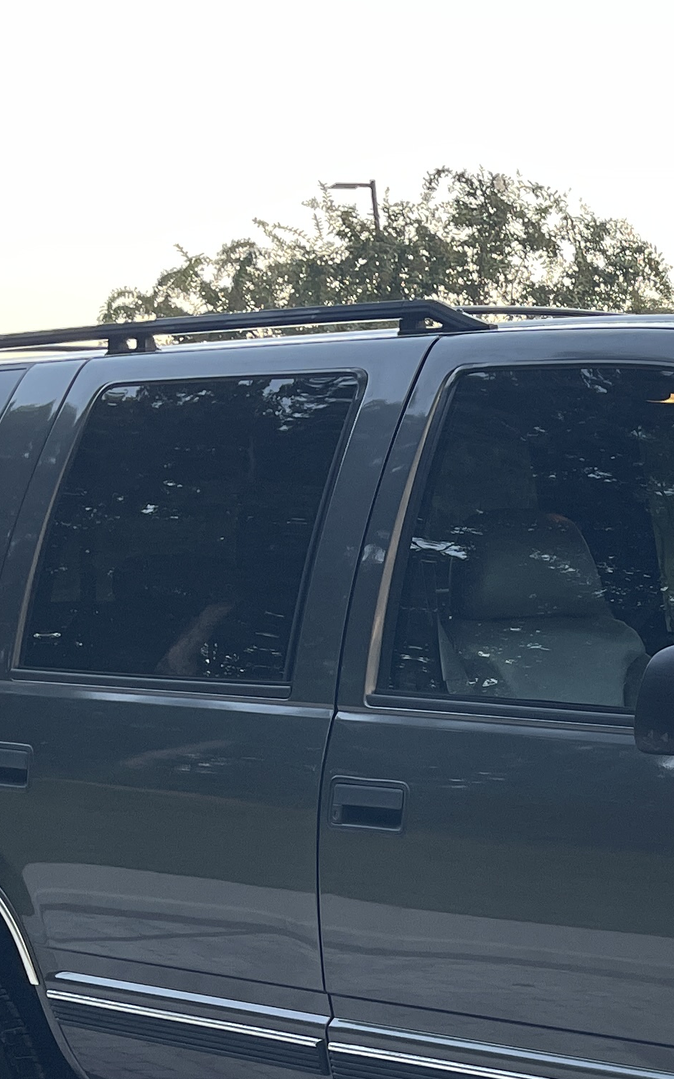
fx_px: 2174
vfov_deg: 27.0
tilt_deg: -11.9
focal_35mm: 74
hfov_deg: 16.4
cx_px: 935
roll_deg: +2.3
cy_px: 949
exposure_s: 1/121
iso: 125
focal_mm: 5.1
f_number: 1.6
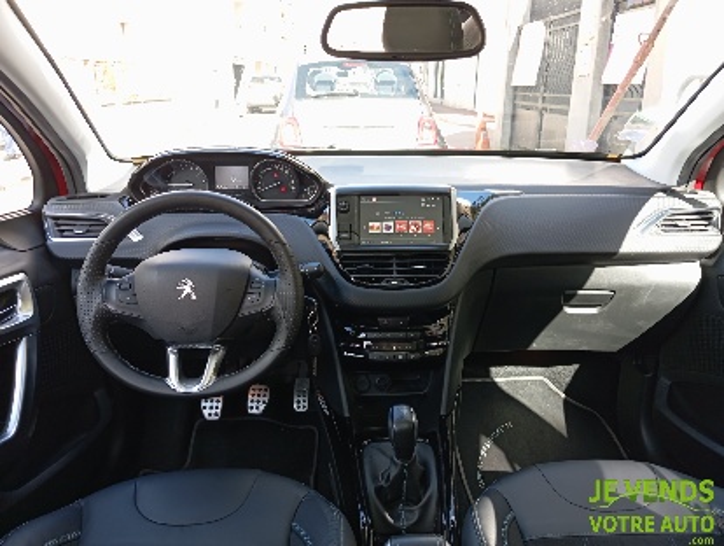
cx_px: 362
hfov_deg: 63.4
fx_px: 587
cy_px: 273
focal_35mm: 28
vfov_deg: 49.9
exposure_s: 1/50
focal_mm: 4.22
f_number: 1.8
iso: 72
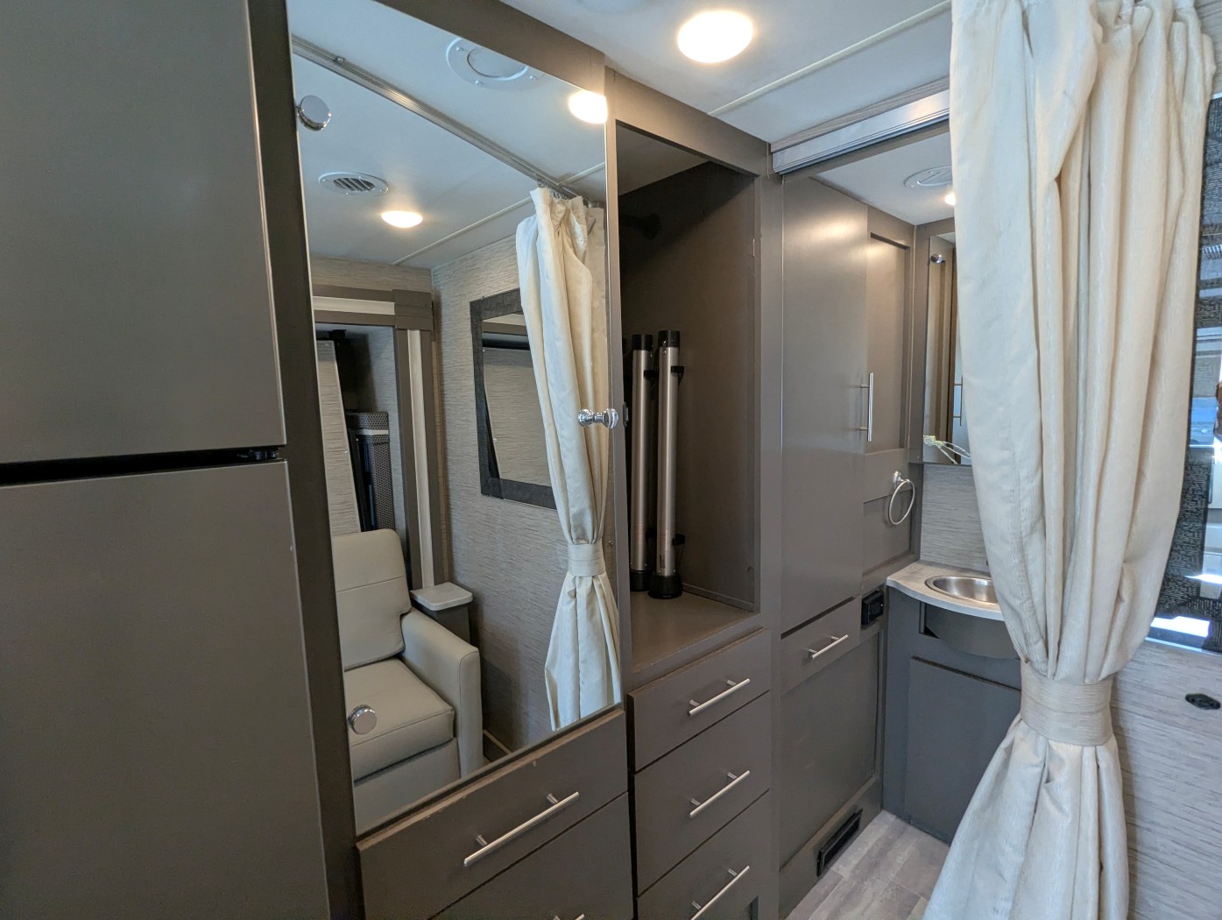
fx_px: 566
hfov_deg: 94.4
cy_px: 460
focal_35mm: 16
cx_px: 611
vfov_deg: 78.2
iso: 254
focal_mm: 2.35
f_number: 2.2
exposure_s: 1/152
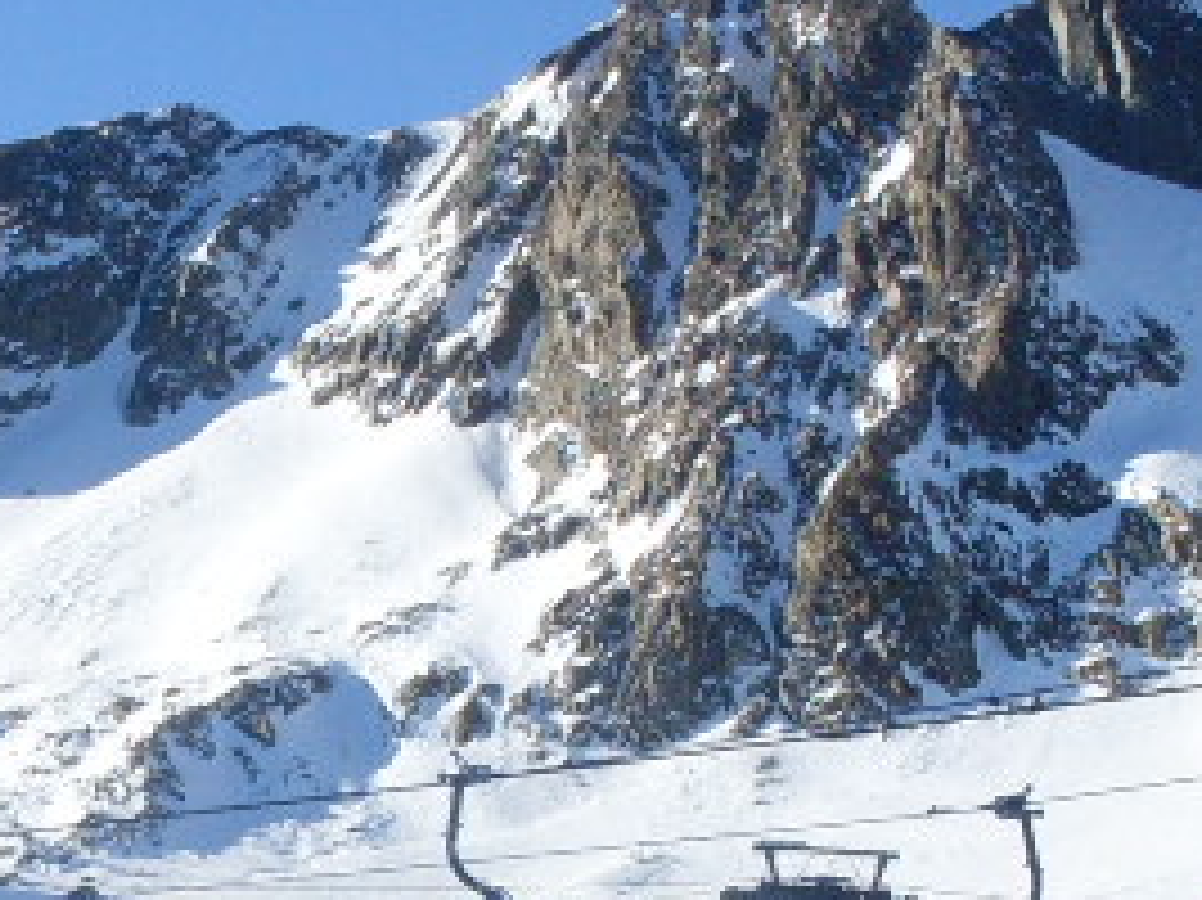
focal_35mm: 146
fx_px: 5067
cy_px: 914
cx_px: -248
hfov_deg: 13.2
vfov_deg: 10.1
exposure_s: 1/180
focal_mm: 6.3
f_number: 8.4
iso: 80
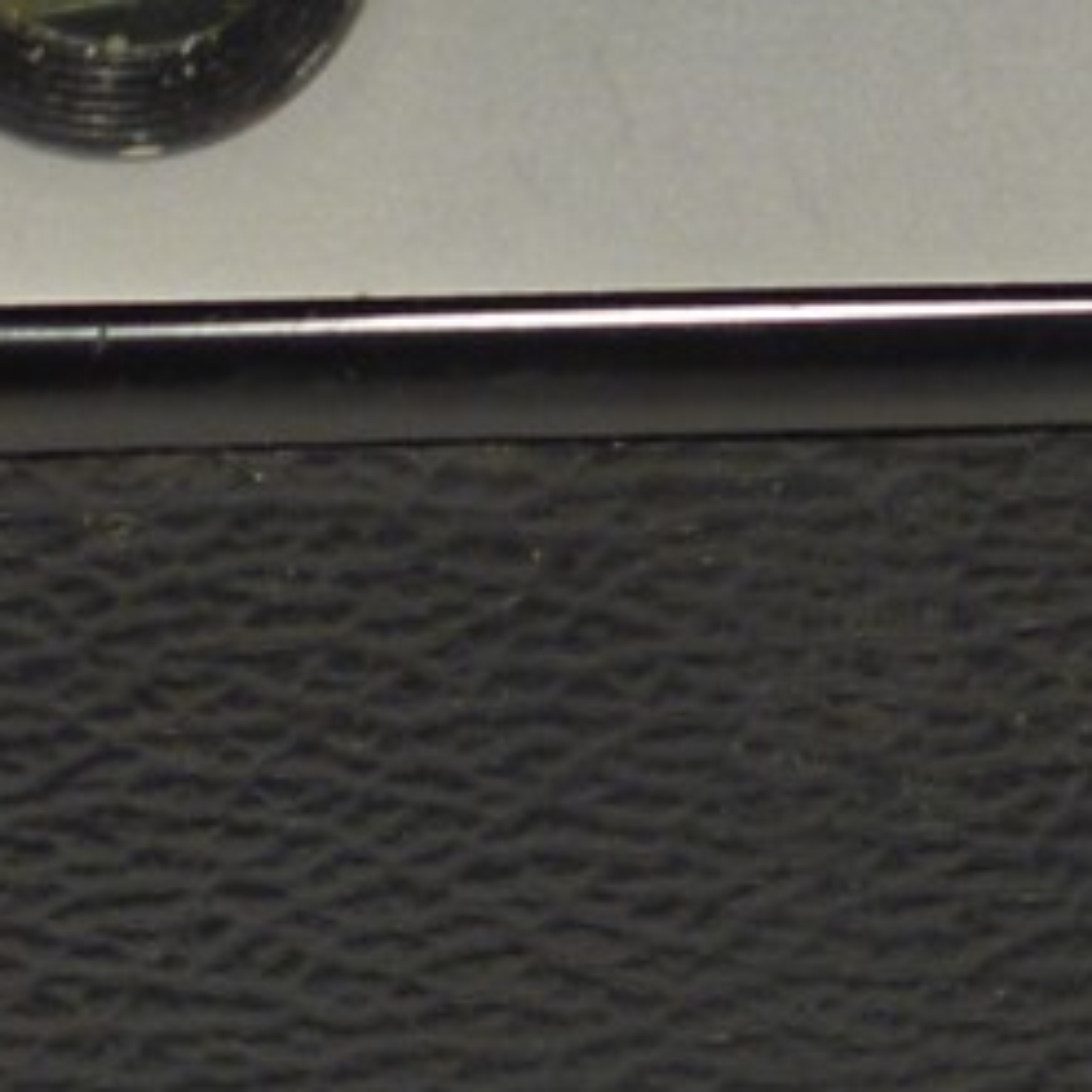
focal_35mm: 215
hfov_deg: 8.1
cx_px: 1074
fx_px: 7673
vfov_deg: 8.1
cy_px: 716
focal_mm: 25
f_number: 4.9
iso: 800
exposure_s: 1/30
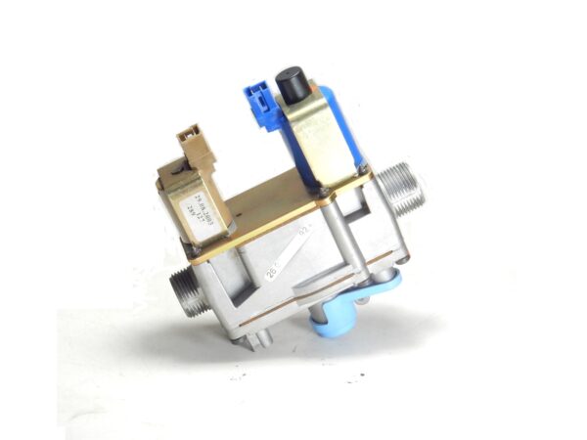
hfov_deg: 16.8
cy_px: 220
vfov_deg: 12.7
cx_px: 294
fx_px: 1984
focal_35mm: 117
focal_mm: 20.9
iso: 200
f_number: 5.6
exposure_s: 1/30
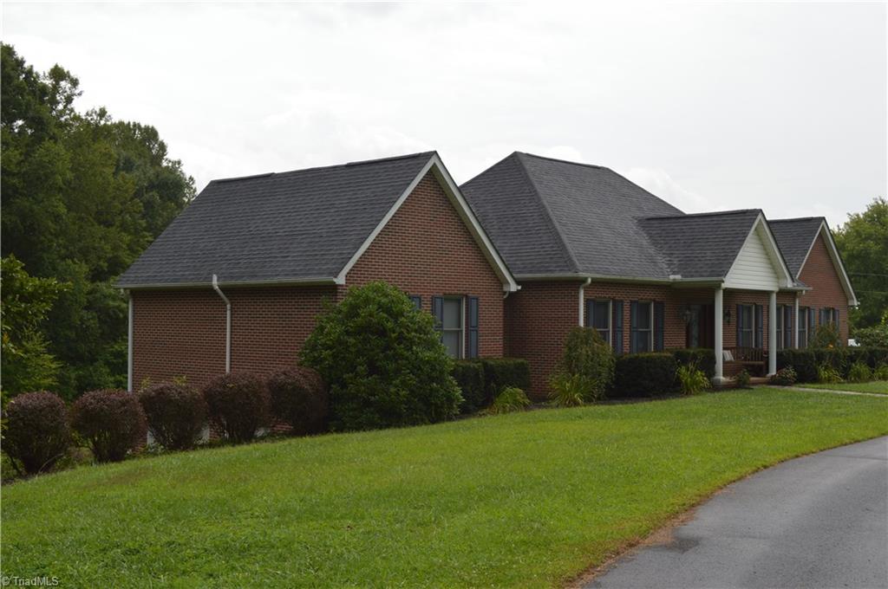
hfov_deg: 43.7
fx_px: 1109
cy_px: 294
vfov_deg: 29.8
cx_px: 444
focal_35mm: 45
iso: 100
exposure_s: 1/200
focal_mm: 30
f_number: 9
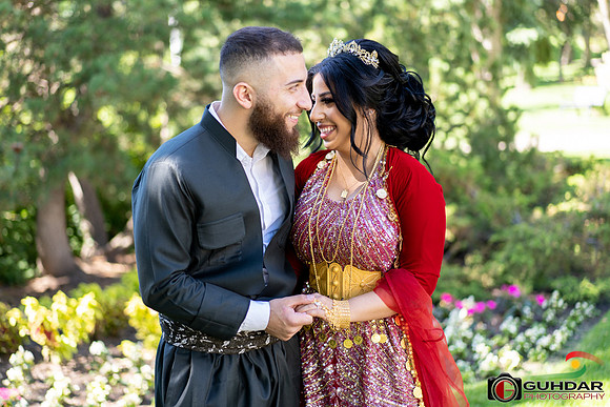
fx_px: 932
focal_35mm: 55
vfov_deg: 24.6
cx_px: 305
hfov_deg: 36.2
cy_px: 204
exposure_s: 1/250
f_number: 1.8
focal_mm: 55
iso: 100
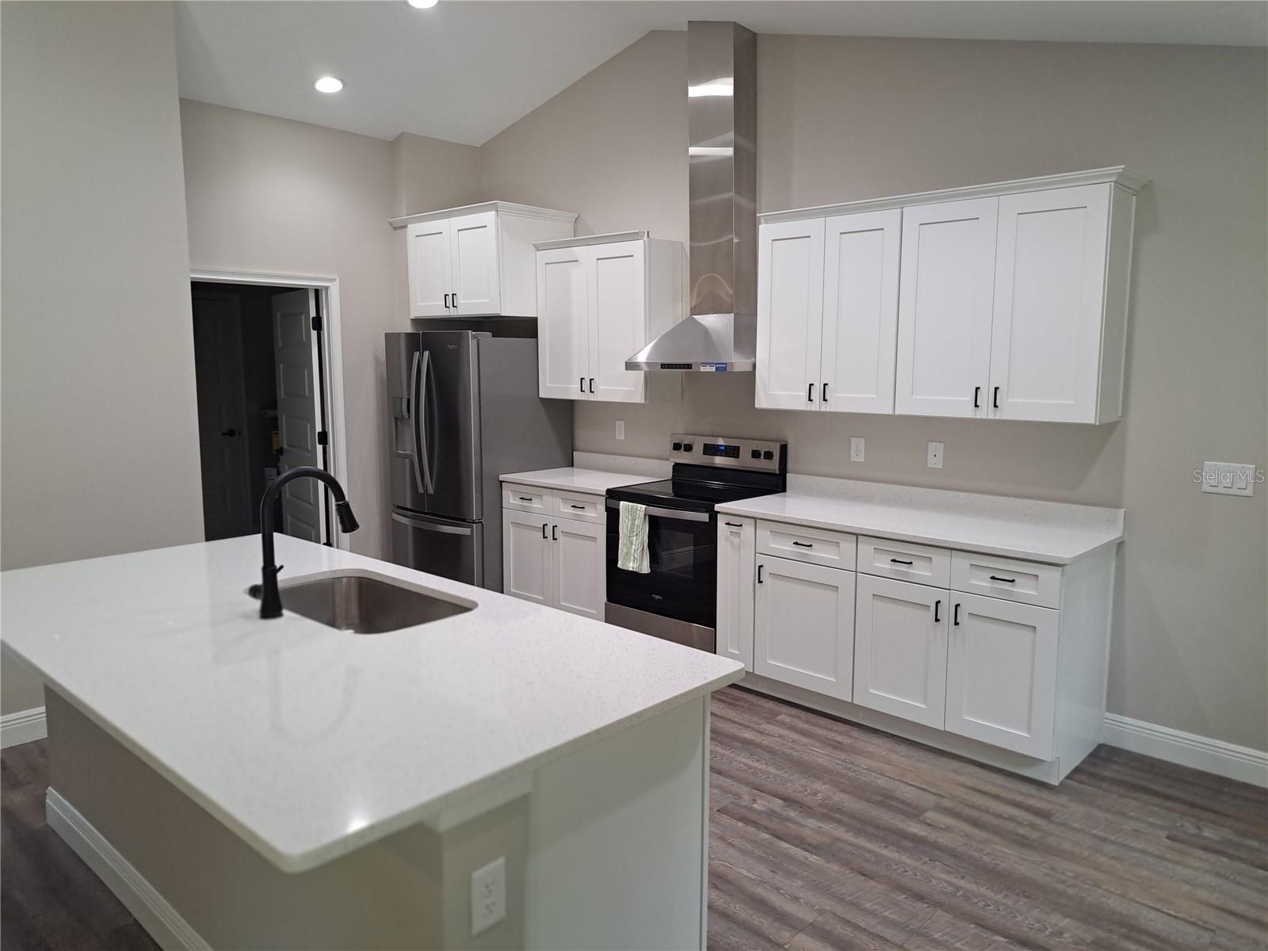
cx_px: 634
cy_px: 476
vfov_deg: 56.8
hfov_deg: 71.6
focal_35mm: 24
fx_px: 879
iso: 125
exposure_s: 1/60
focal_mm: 5.23
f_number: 1.8
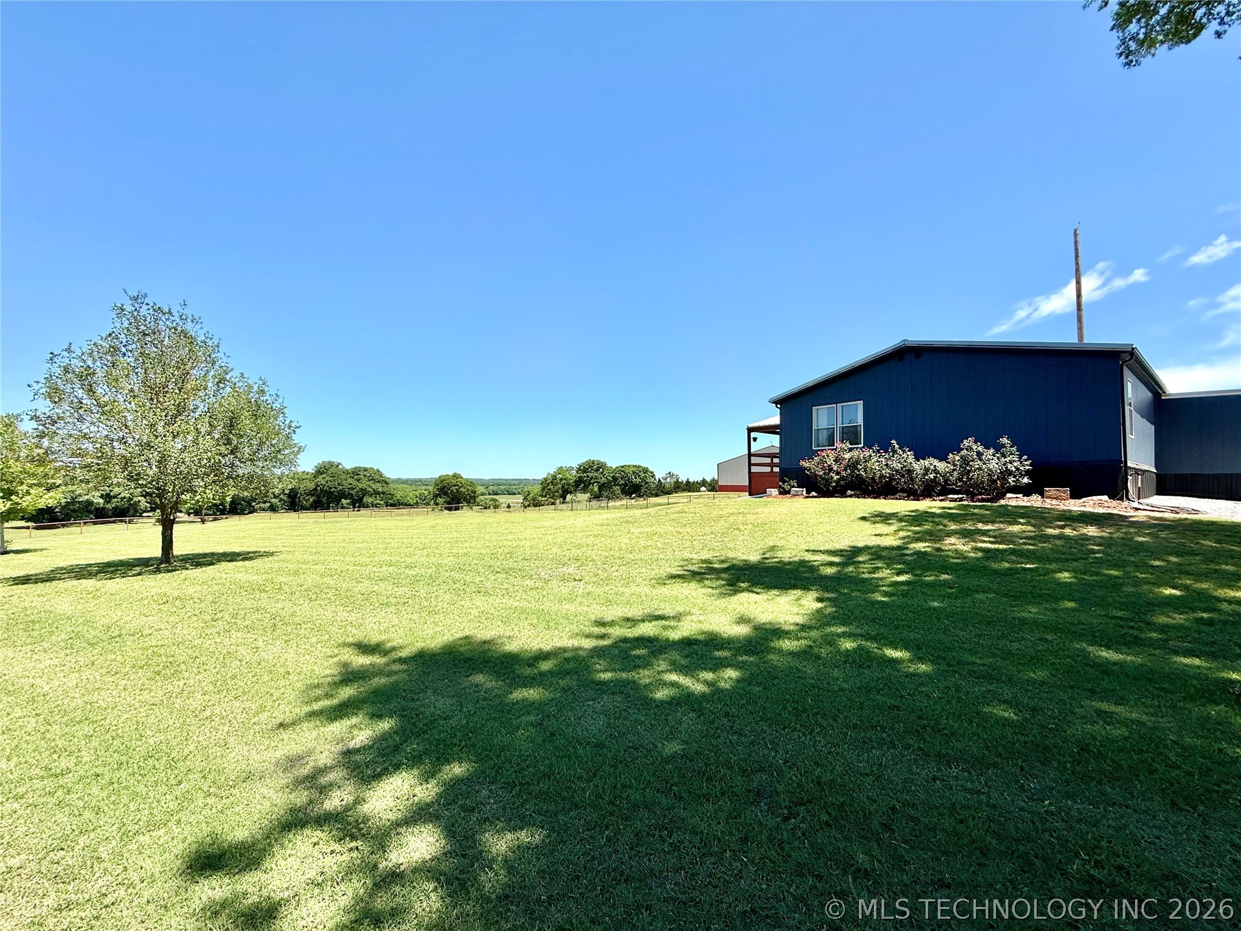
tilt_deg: +3.0
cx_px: 620
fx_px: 502
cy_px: 466
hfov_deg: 102.1
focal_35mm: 14
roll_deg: -0.2
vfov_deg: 85.7
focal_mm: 2.22
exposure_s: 1/2092
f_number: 2.2
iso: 50
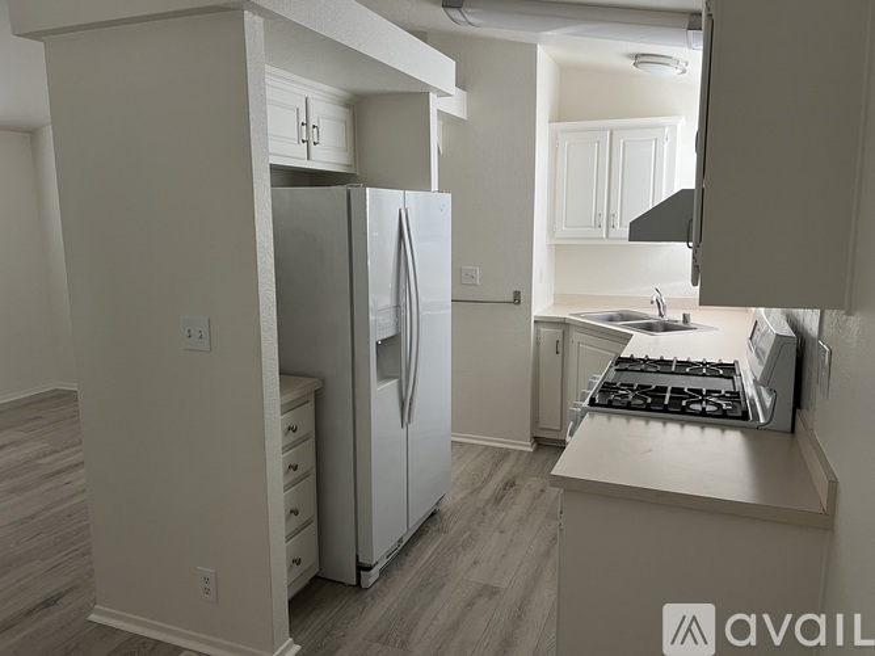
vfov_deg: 53.0
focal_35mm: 26
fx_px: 657
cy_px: 328
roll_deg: +0.8
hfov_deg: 67.3
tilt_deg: -10.0
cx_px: 438
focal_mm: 5.7
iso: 160
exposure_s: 1/60
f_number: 1.5
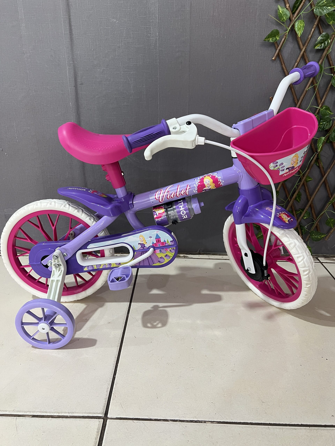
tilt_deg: -21.5
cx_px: 168
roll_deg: +0.0
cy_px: 223
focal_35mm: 26
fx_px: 335
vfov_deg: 67.3
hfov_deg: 53.1
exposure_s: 1/60
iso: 160
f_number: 1.5
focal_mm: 5.7
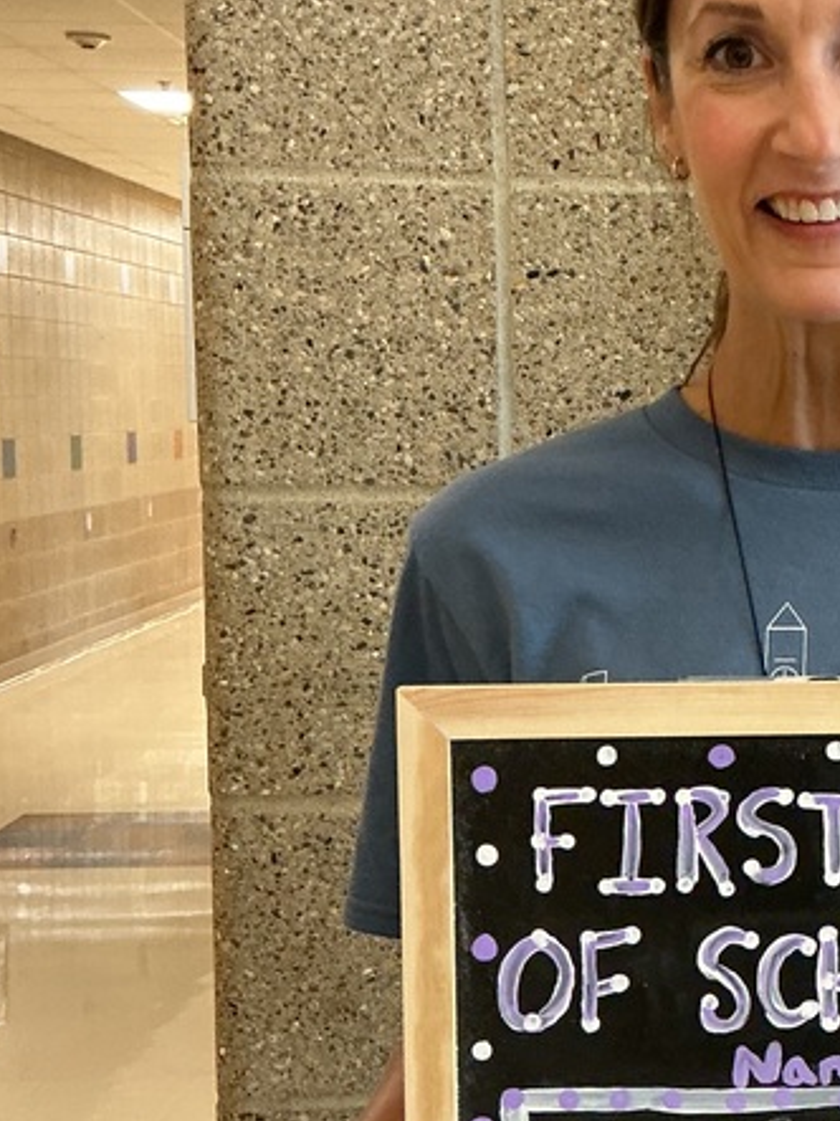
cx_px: 941
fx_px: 2169
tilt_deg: -5.4
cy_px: 622
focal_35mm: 67
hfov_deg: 20.8
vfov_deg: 29.0
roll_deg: -0.1
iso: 200
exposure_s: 1/40
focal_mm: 3
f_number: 1.8
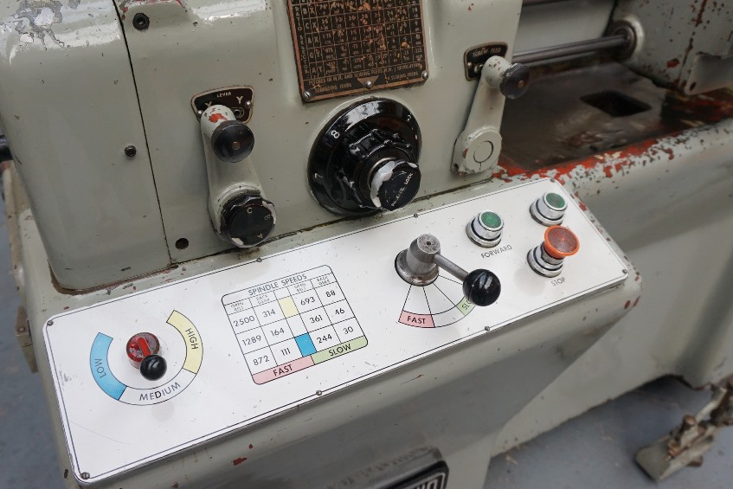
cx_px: 339
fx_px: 591
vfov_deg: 45.0
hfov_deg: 63.6
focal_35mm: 29
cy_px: 257
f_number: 4
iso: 640
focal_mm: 16
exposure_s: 1/160
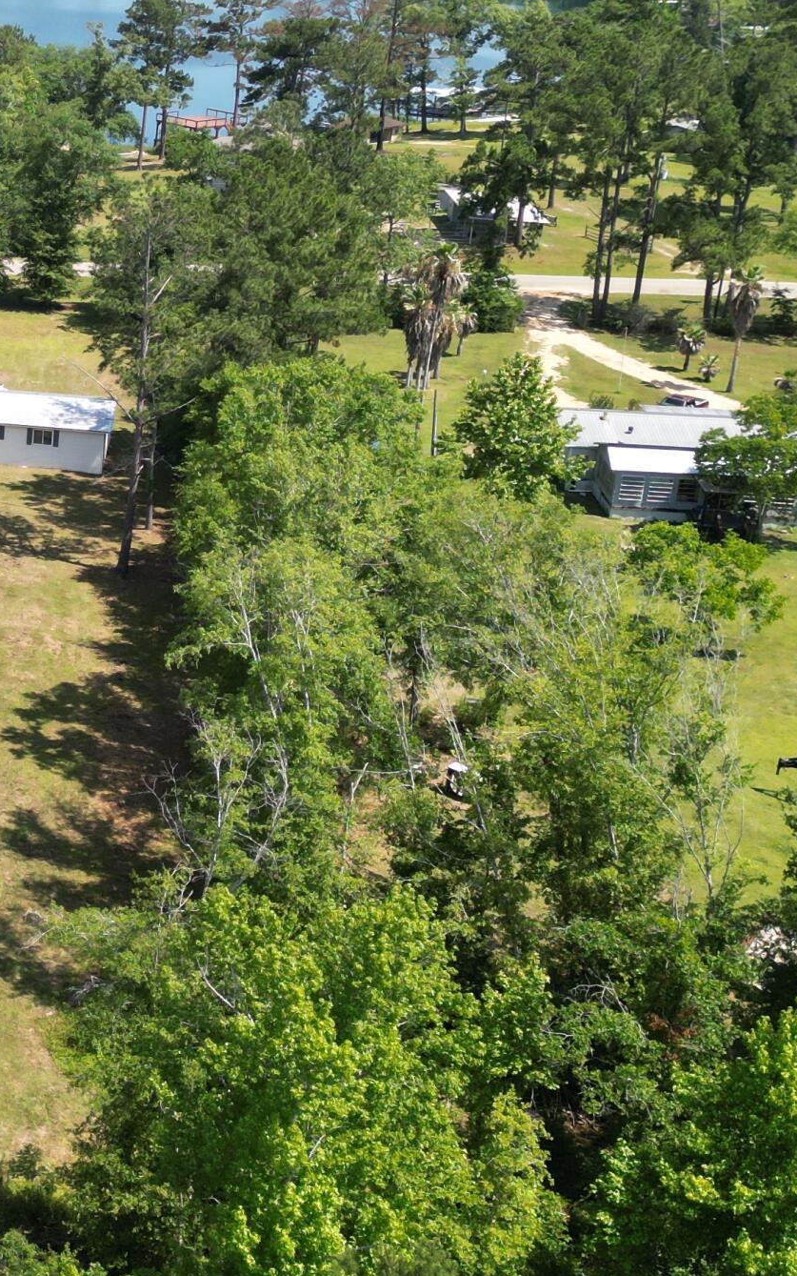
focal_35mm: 57
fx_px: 1981
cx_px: -312
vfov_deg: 35.4
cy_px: 461
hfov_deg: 20.3
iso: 100
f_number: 1.7
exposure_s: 1/1500
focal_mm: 6.72
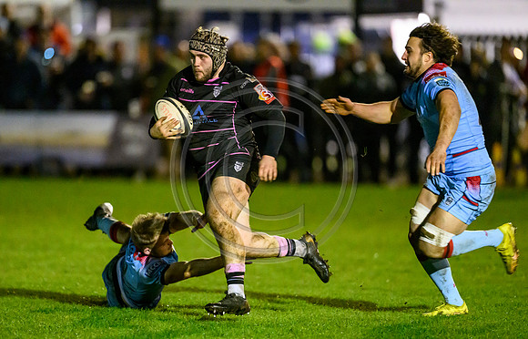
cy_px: 189
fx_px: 6314
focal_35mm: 436
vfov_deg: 3.1
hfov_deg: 4.8
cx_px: 244
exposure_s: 1/640
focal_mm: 400
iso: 20000
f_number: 2.8
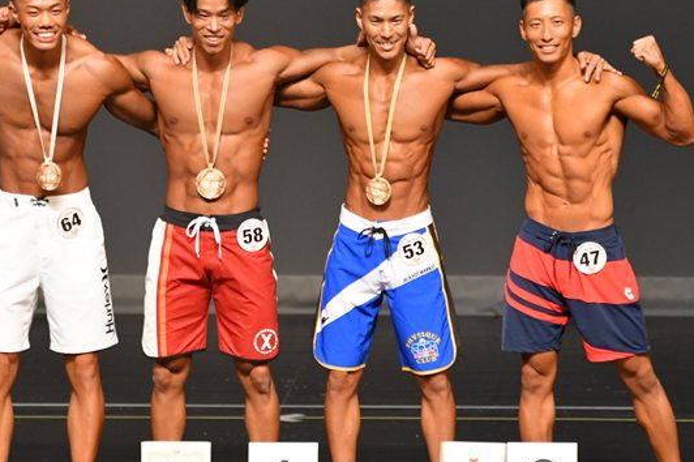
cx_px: 348
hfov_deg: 4.5
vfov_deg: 3.0
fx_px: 8843
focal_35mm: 459
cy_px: 240
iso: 2500
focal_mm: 210
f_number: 5.6
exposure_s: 1/400
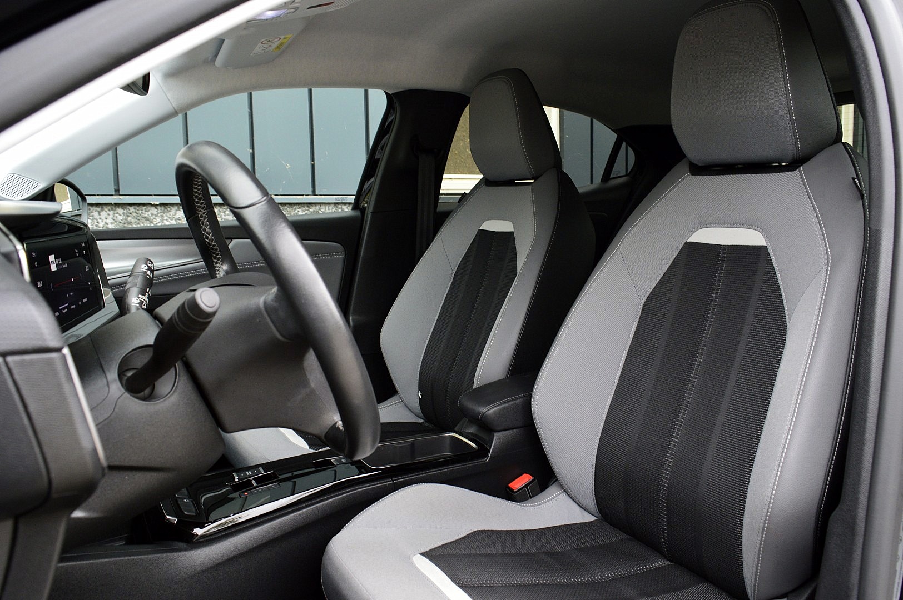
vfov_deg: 47.9
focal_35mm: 27
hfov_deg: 67.4
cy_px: 300
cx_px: 452
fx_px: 677
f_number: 6.3
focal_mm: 18
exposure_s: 1/60
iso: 800
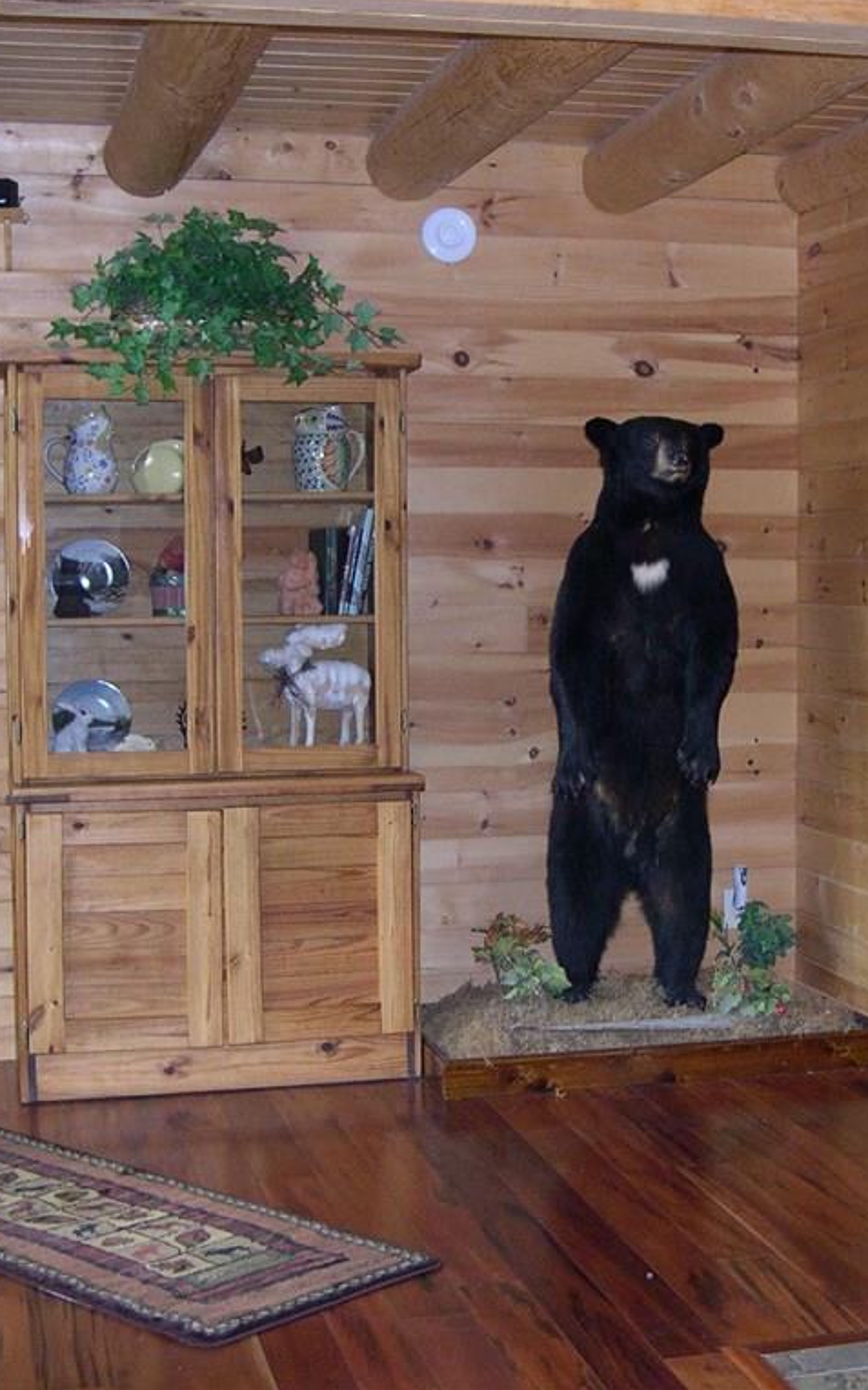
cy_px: 693
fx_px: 2045
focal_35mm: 54
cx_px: 586
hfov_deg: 23.8
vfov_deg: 37.5
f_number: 2.8
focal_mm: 8
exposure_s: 1/60
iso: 400
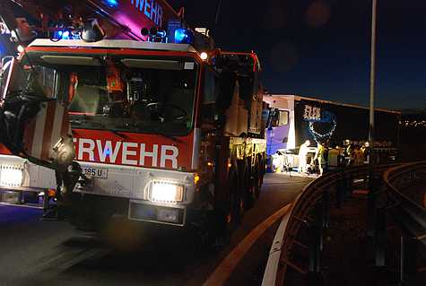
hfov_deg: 53.0
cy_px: 143
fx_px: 427
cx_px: 213
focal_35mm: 36
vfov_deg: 37.0
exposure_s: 1/15
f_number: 3.8
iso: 1250
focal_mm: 24
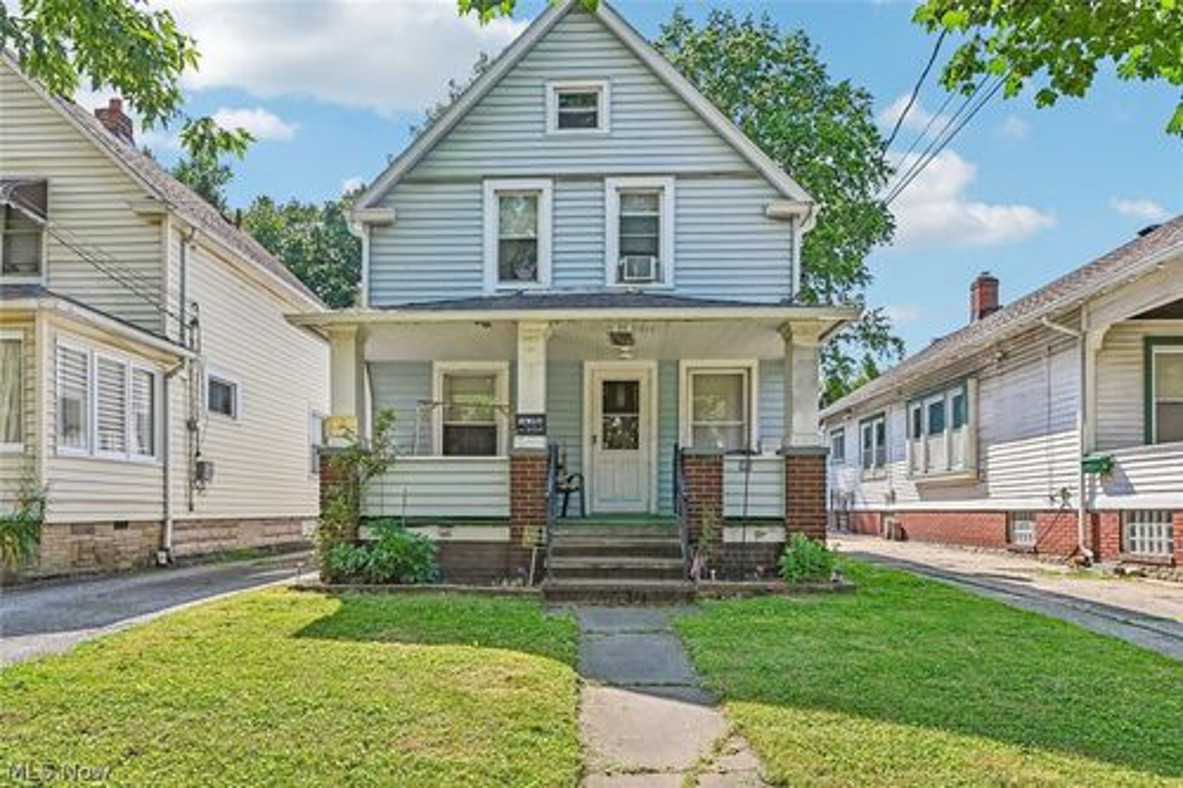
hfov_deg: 96.8
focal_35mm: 16
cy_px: 394
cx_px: 592
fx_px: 526
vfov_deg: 73.7
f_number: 7.1
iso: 400
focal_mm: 16
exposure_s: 1/800
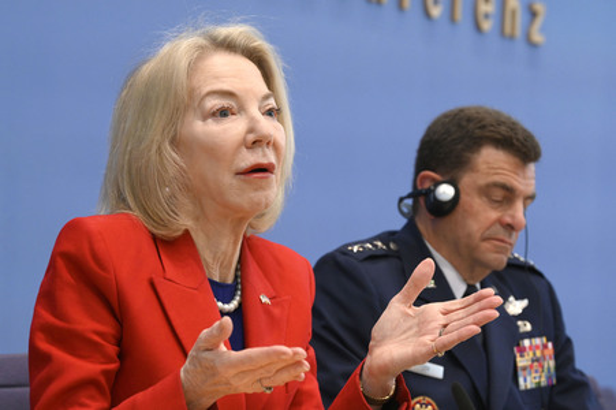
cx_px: 308
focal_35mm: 116
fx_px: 1983
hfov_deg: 17.7
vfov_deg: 11.8
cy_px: 205
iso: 4000
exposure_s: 1/500
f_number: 7.1
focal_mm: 116
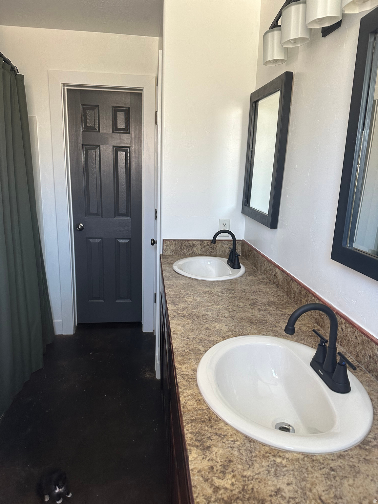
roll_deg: -2.6
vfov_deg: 71.6
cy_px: 252
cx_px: 189
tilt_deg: -13.5
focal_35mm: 24
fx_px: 349
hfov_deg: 56.8
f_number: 1.78
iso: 250
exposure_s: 1/85
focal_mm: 6.86
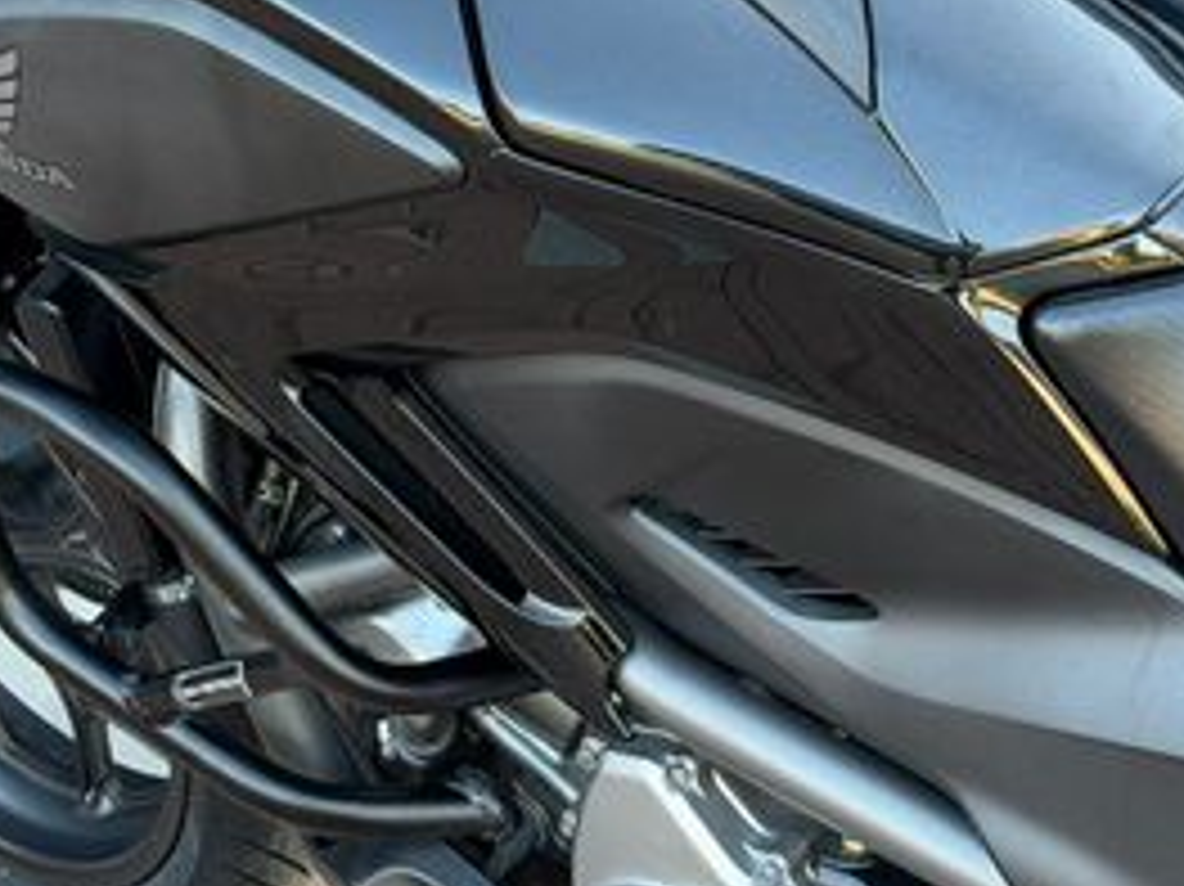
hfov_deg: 16.8
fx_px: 4000
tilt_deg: -19.6
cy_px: -22
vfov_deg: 12.5
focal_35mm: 117
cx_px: 410
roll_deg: +0.7
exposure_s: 1/197
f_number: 1.78
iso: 125
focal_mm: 6.76
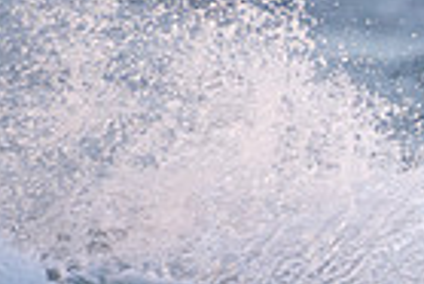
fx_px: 36867
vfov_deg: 0.4
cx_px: 857
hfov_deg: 0.7
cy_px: 512
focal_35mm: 3127
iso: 720
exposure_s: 1/500
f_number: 5.6
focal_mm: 500
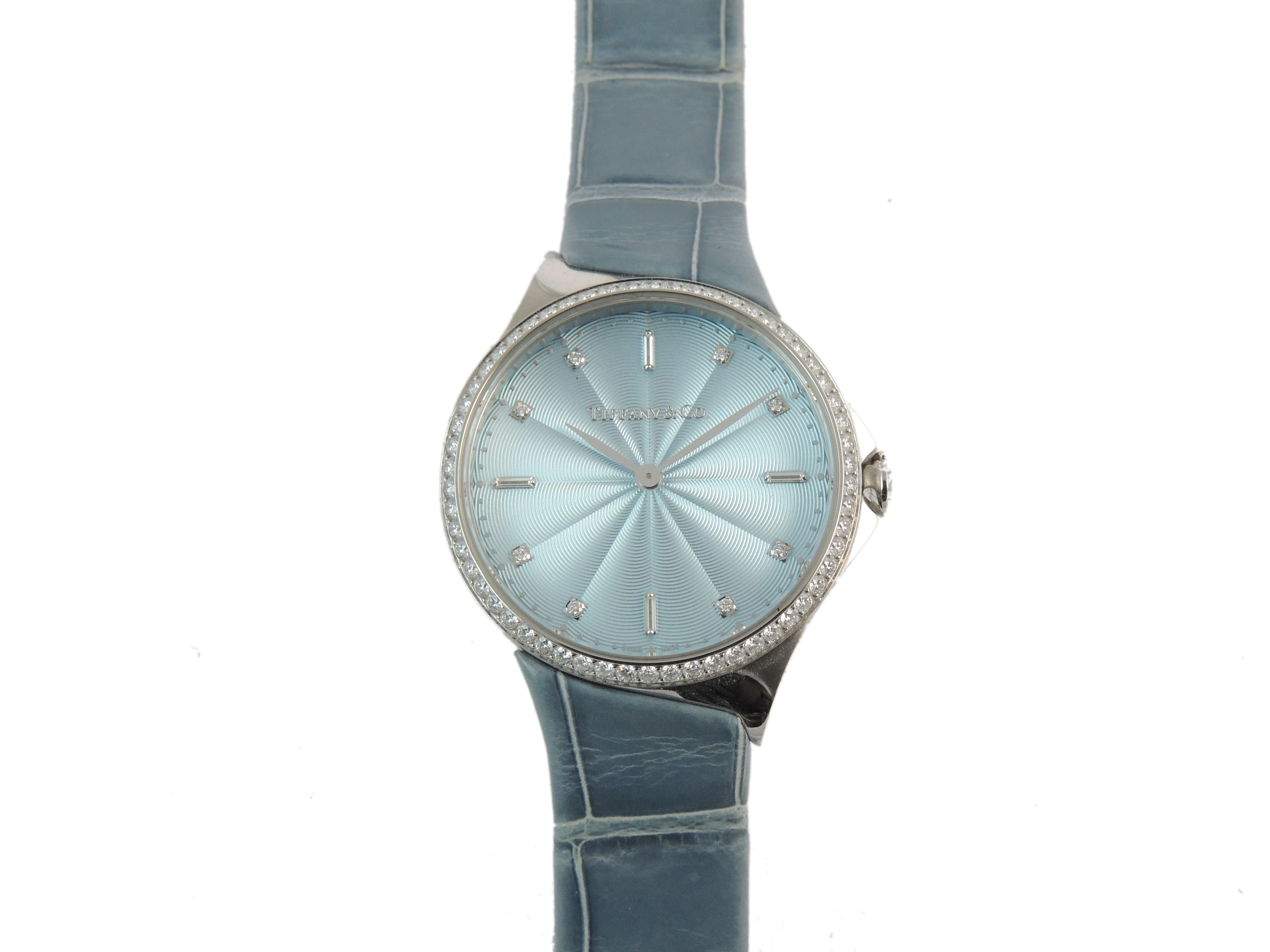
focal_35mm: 50
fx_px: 1834
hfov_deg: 38.2
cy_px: 476
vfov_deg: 29.1
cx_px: 635
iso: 400
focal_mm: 8.9
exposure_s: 1/125
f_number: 5.7
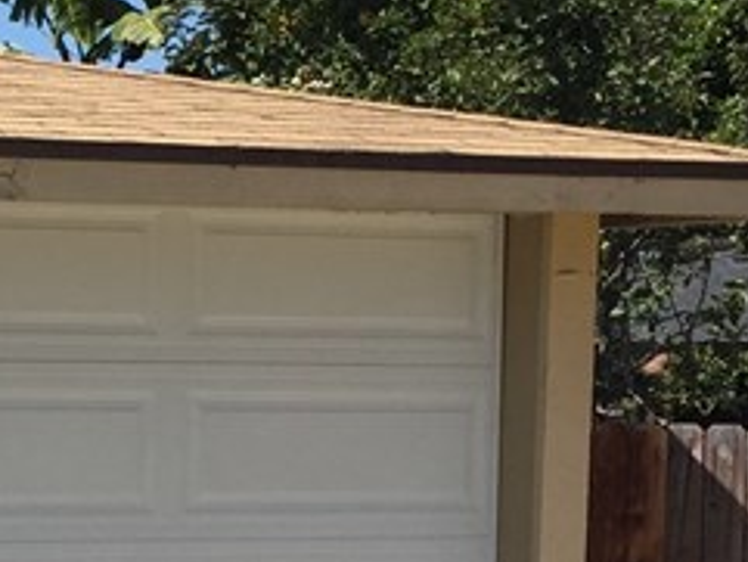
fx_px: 2659
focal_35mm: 123
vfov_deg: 12.0
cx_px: -335
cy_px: 435
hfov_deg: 15.0
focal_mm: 4.15
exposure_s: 1/2198
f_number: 2.2
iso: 32
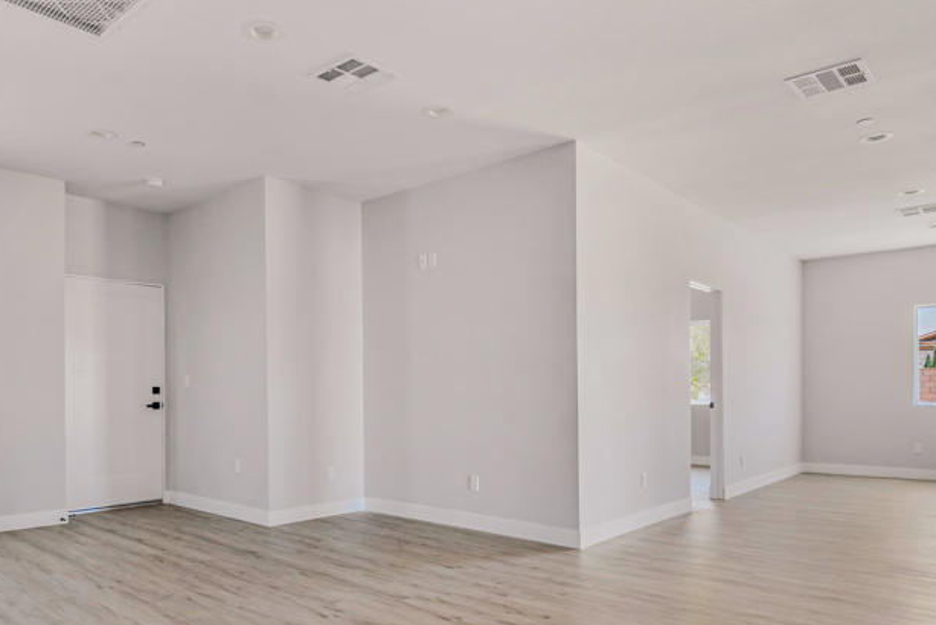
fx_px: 650
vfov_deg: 50.7
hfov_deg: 71.2
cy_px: 396
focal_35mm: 25
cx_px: 405
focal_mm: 10
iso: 400
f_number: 8
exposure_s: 1/15
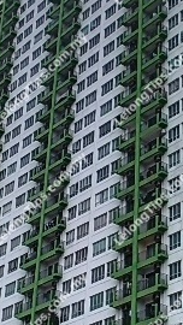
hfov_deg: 15.2
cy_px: 60
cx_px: 315
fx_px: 603
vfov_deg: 29.4
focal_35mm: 70
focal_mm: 1.65
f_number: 2.2
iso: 50
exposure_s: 1/2614
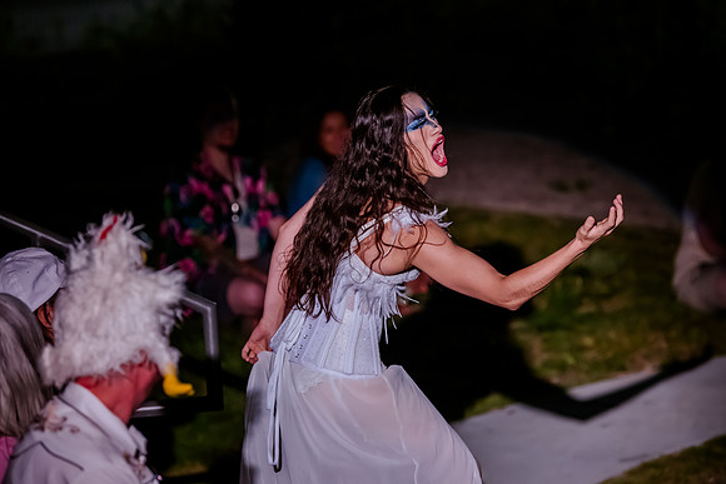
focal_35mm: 179
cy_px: 235
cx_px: 411
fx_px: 3618
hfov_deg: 11.5
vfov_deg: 7.7
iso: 1600
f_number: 2.8
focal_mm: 135
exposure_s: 1/400
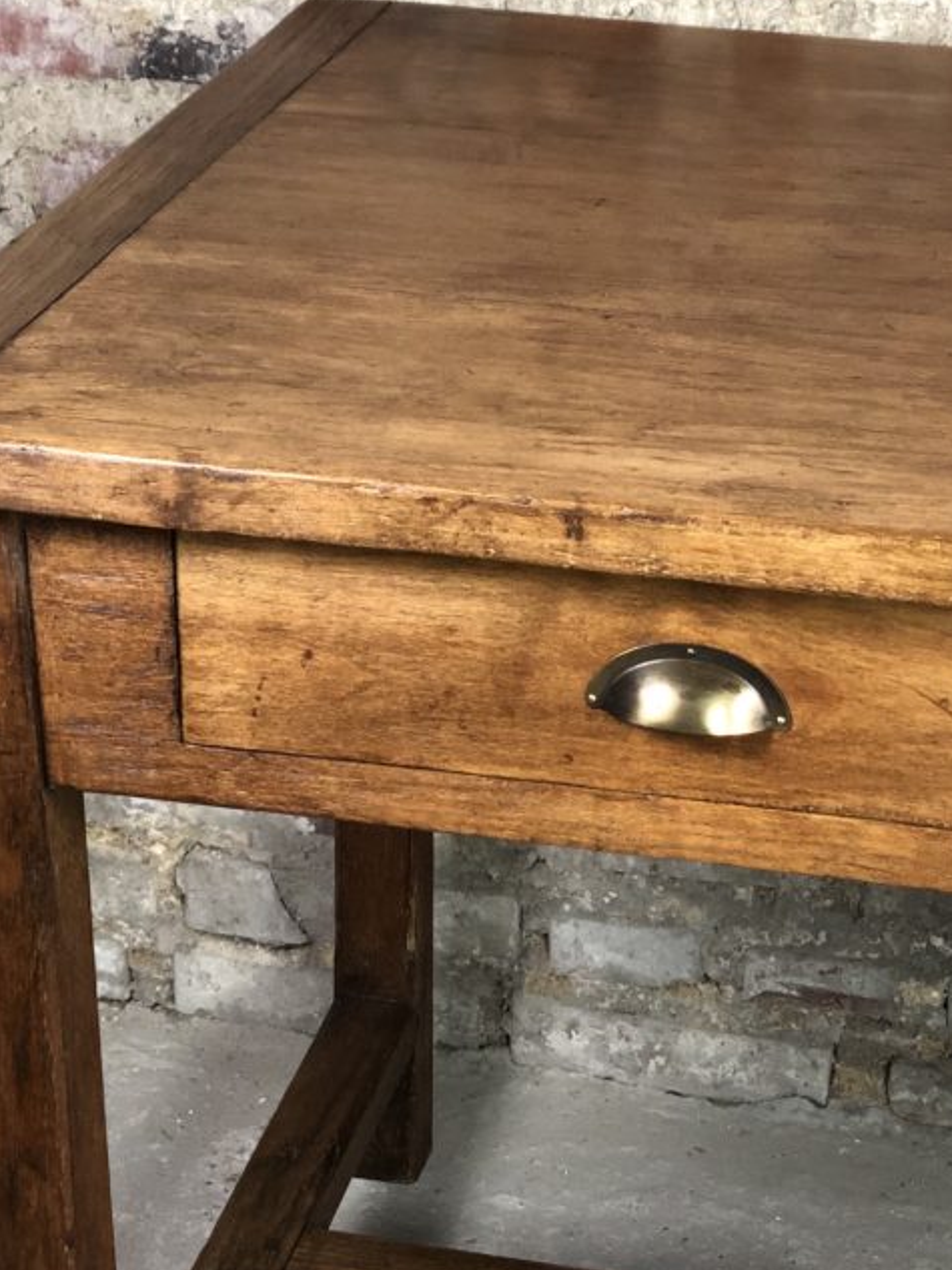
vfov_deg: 23.1
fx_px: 3082
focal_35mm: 84
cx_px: 525
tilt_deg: -29.9
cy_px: 933
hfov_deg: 17.6
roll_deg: -0.6
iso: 125
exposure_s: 1/25
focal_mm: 6
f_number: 2.4
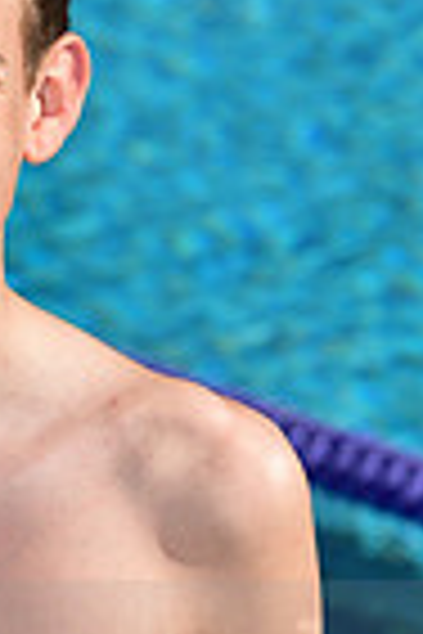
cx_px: -128
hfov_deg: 2.5
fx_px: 9763
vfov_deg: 3.7
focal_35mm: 554
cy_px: 643
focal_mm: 135
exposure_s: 1/250
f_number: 8
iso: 64
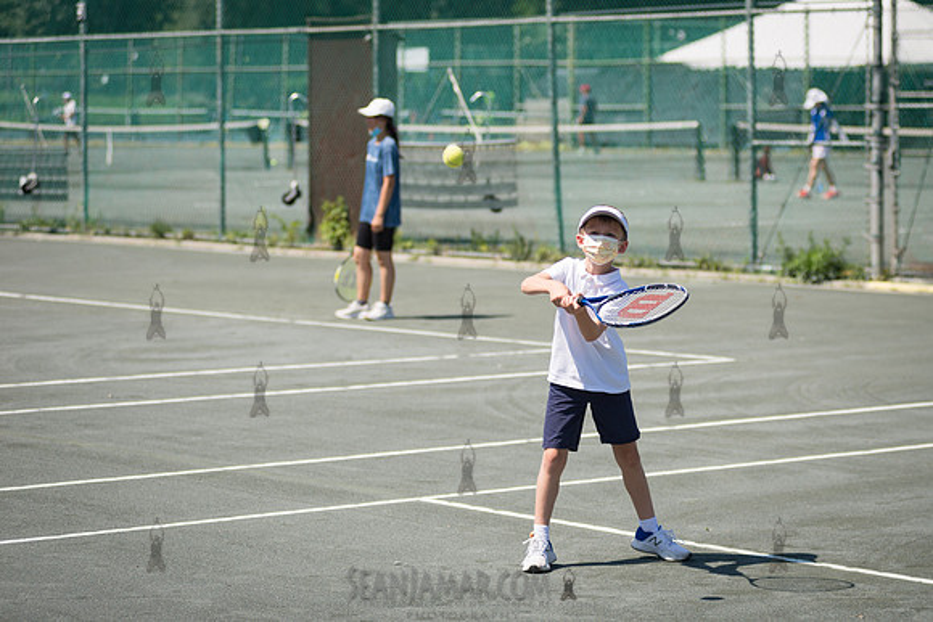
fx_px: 2965
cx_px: 552
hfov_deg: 17.9
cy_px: 306
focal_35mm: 114
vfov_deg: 12.0
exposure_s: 1/1600
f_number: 4
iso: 125
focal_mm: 92
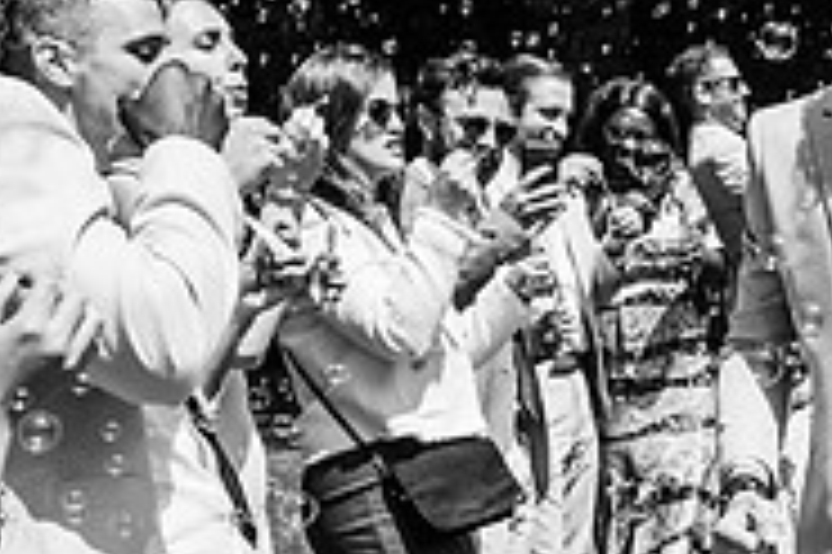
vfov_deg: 12.4
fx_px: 2540
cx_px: 1165
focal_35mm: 110
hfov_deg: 17.2
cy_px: 369
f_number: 4.5
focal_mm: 35
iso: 100
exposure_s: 1/1250
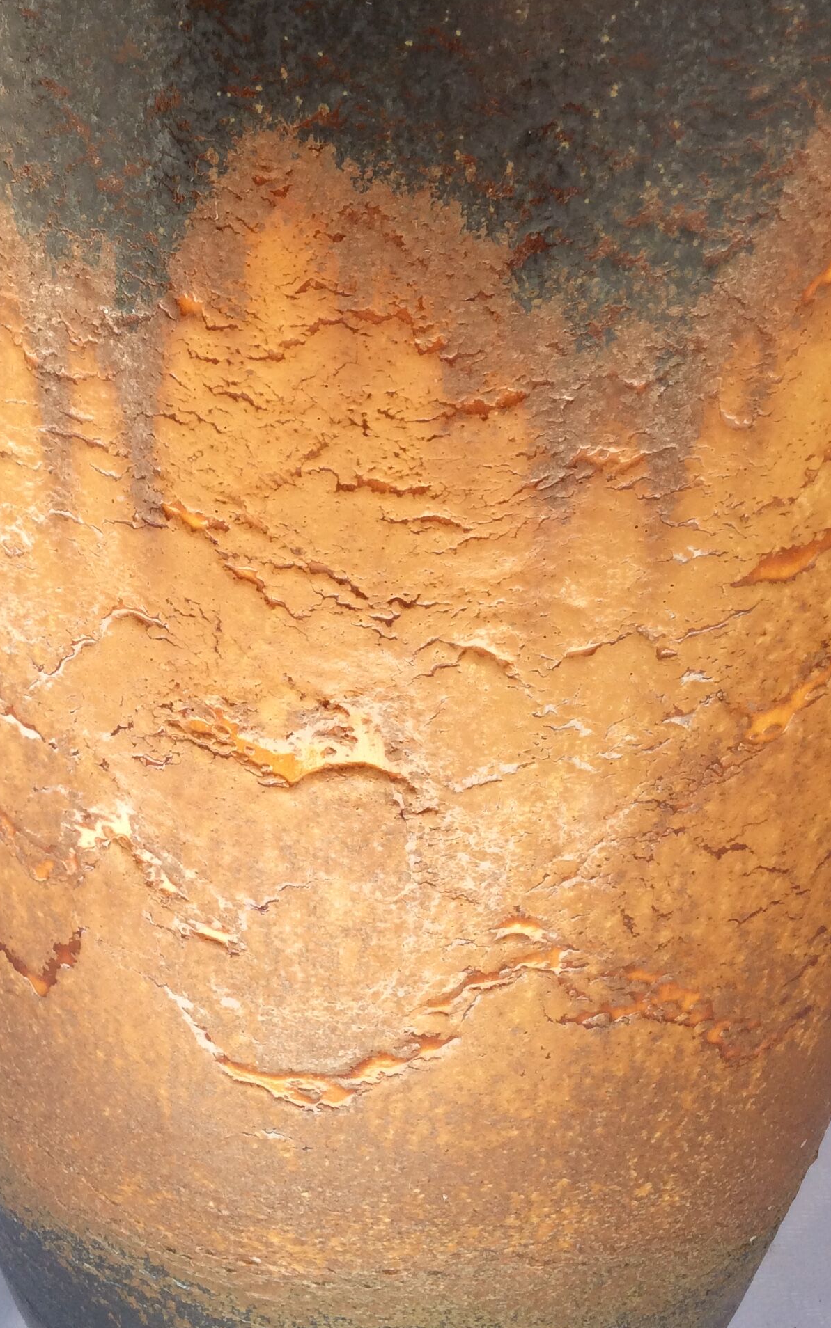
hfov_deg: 27.7
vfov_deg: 43.5
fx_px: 1666
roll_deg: -0.8
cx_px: 222
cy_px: 621
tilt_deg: -28.0
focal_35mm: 46
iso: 32
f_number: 2.4
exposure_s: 1/330
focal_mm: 3.3
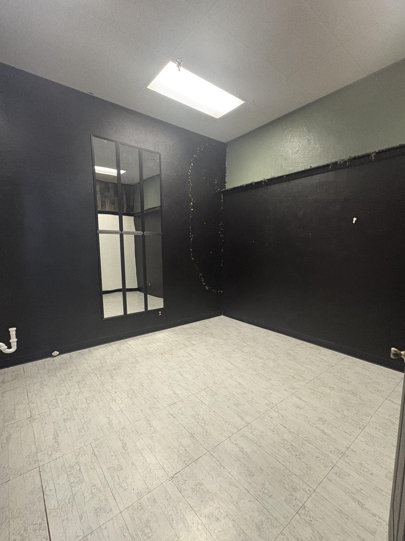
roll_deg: +0.3
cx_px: 212
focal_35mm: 16
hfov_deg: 78.1
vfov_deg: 94.5
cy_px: 279
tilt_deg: -7.0
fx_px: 250
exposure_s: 1/41
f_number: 2.2
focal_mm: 2.22
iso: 500
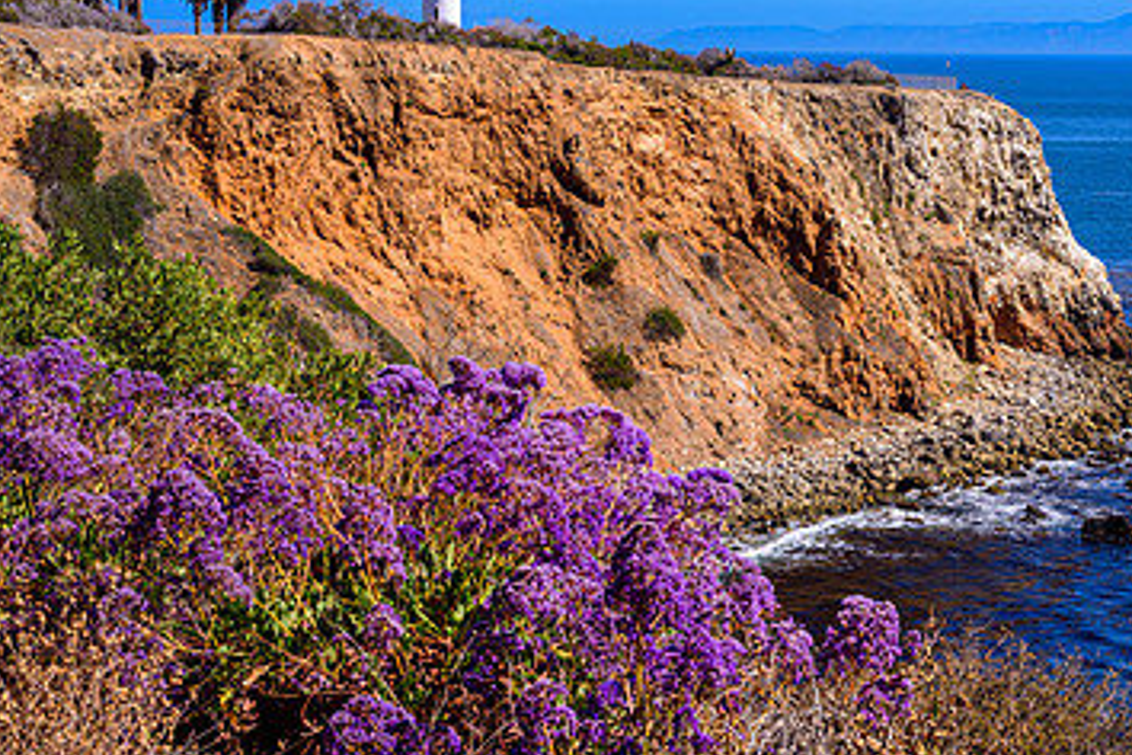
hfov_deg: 24.4
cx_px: 873
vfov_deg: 16.6
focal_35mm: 82
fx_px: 2578
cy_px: 286
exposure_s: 1/125
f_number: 13
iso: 100
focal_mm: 50
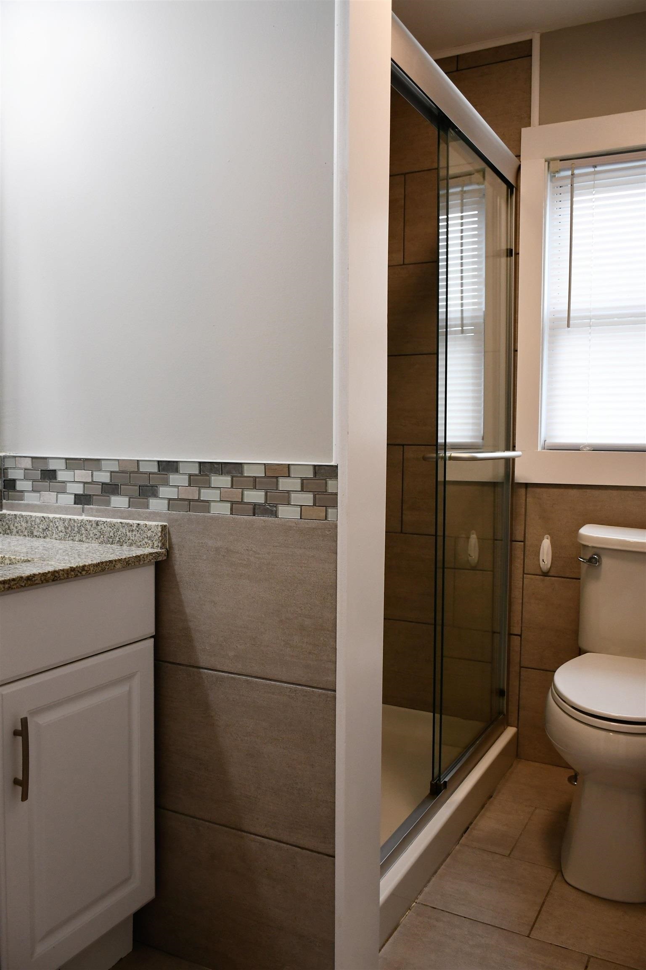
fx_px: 727
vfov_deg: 67.4
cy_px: 485
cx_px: 323
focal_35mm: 27
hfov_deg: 47.9
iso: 800
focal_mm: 18
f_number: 3.5
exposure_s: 1/200
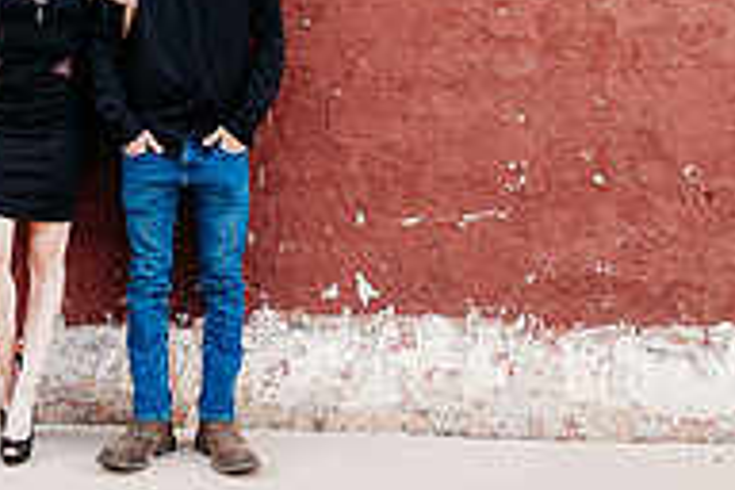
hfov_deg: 26.3
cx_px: 193
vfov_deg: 16.6
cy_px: -200
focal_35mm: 76
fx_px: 1552
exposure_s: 1/640
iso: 250
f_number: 2.8
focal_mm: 24
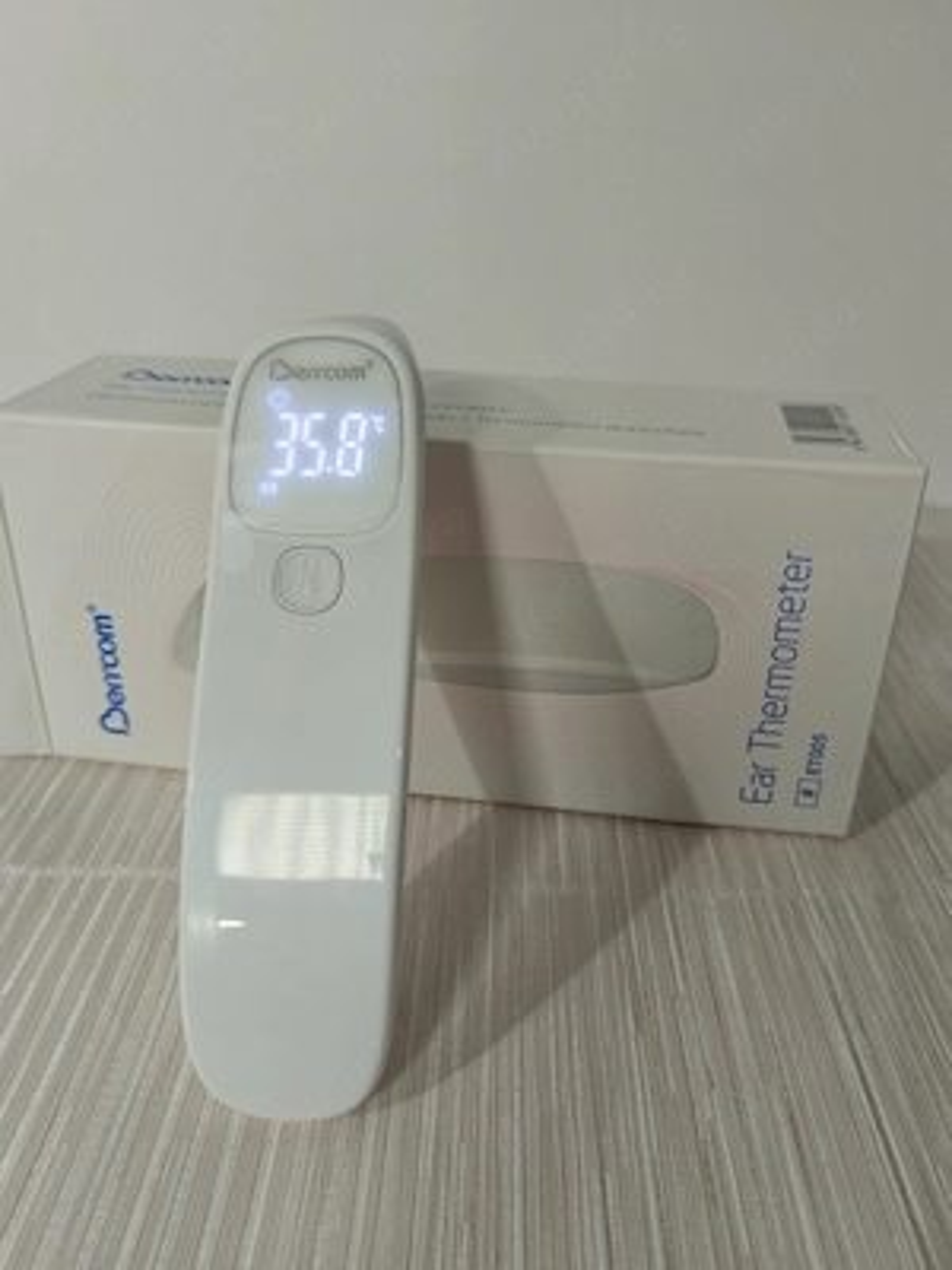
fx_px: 953
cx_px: 476
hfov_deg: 53.1
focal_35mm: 26
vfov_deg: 67.3
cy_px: 635
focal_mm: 4.95
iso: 399
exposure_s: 1/50
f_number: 1.9
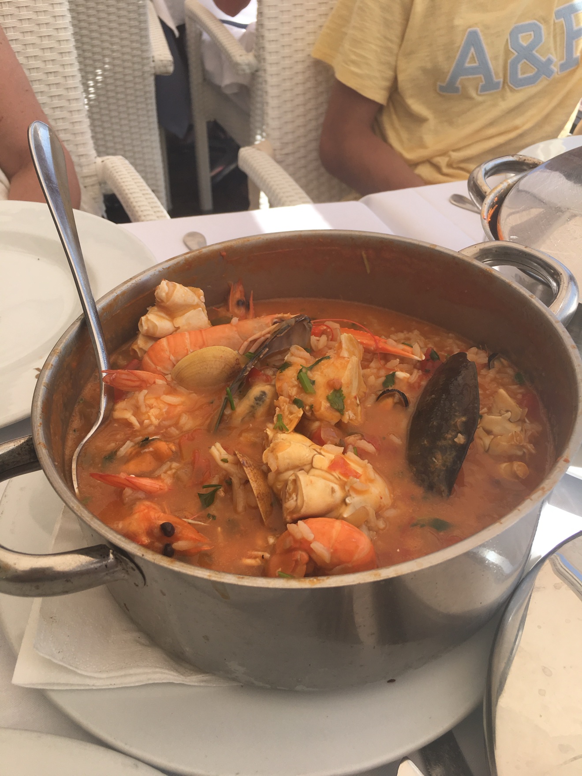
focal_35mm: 29
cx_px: 291
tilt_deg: -38.5
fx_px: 650
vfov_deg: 61.7
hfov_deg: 48.2
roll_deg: -2.6
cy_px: 388
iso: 25
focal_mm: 4.15
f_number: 2.2
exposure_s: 1/761
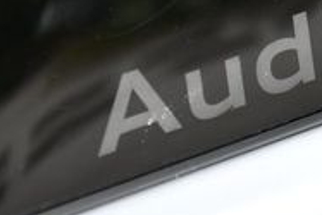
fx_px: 2936
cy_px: 3
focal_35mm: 328
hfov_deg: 6.2
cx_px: 410
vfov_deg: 4.2
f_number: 6.3
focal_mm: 48
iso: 200
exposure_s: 1/250
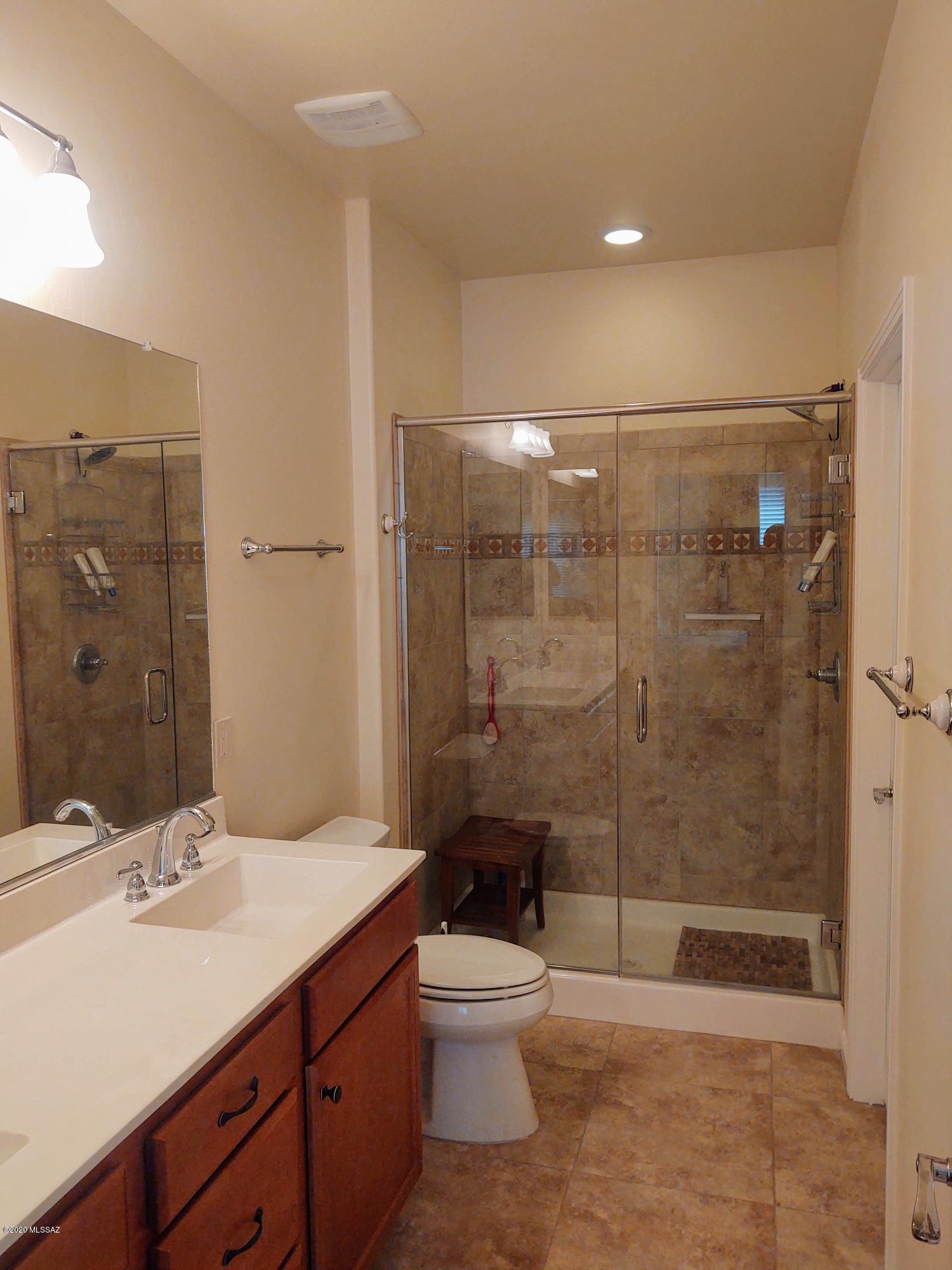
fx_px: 990
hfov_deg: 51.4
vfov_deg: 65.3
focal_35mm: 27
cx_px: 476
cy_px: 635
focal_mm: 4.75
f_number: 1.7
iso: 184
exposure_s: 1/120
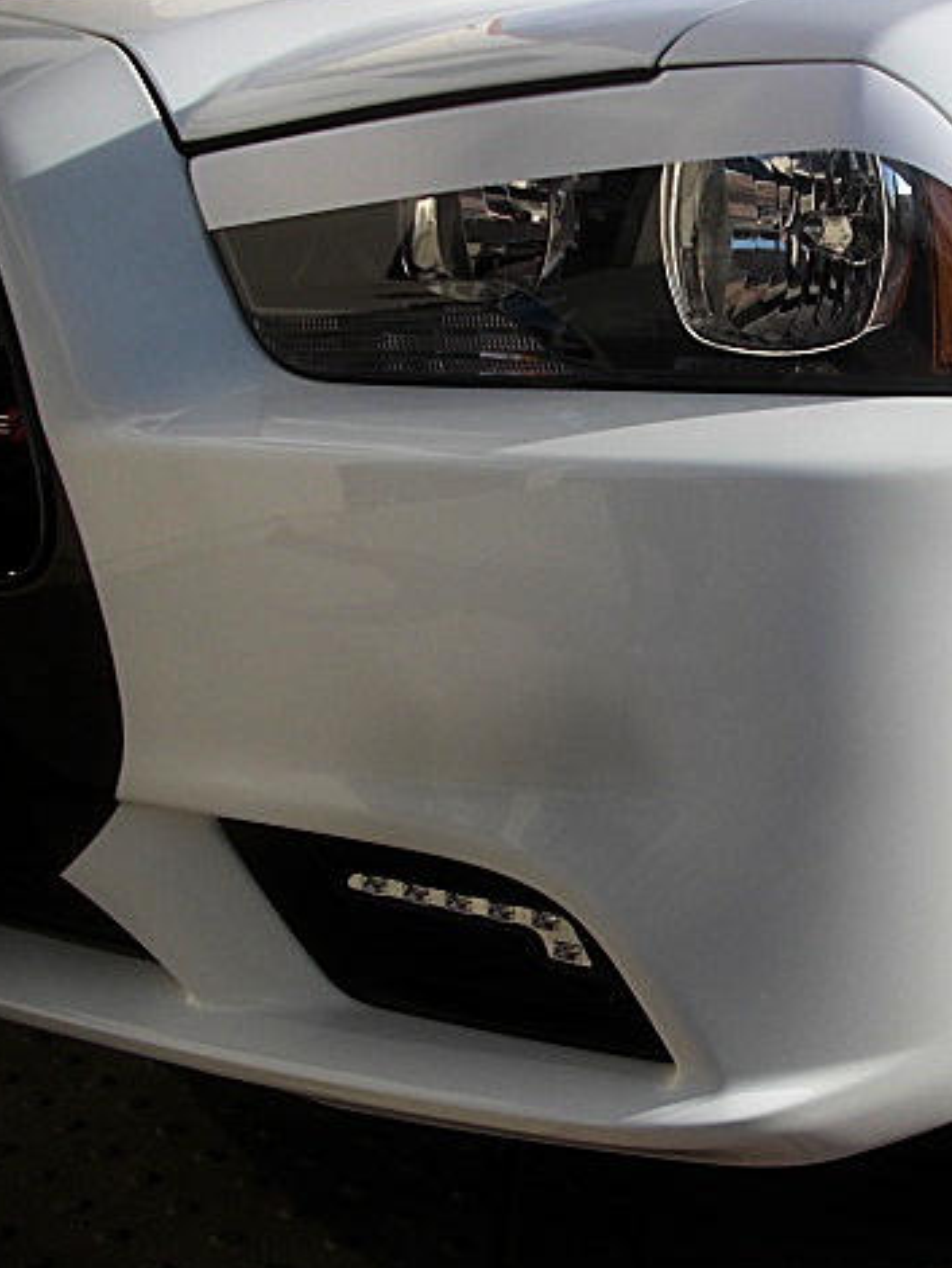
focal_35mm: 49
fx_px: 1795
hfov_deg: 28.7
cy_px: 631
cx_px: 825
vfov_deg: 38.9
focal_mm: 6.3
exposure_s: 1/800
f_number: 2.8
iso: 50
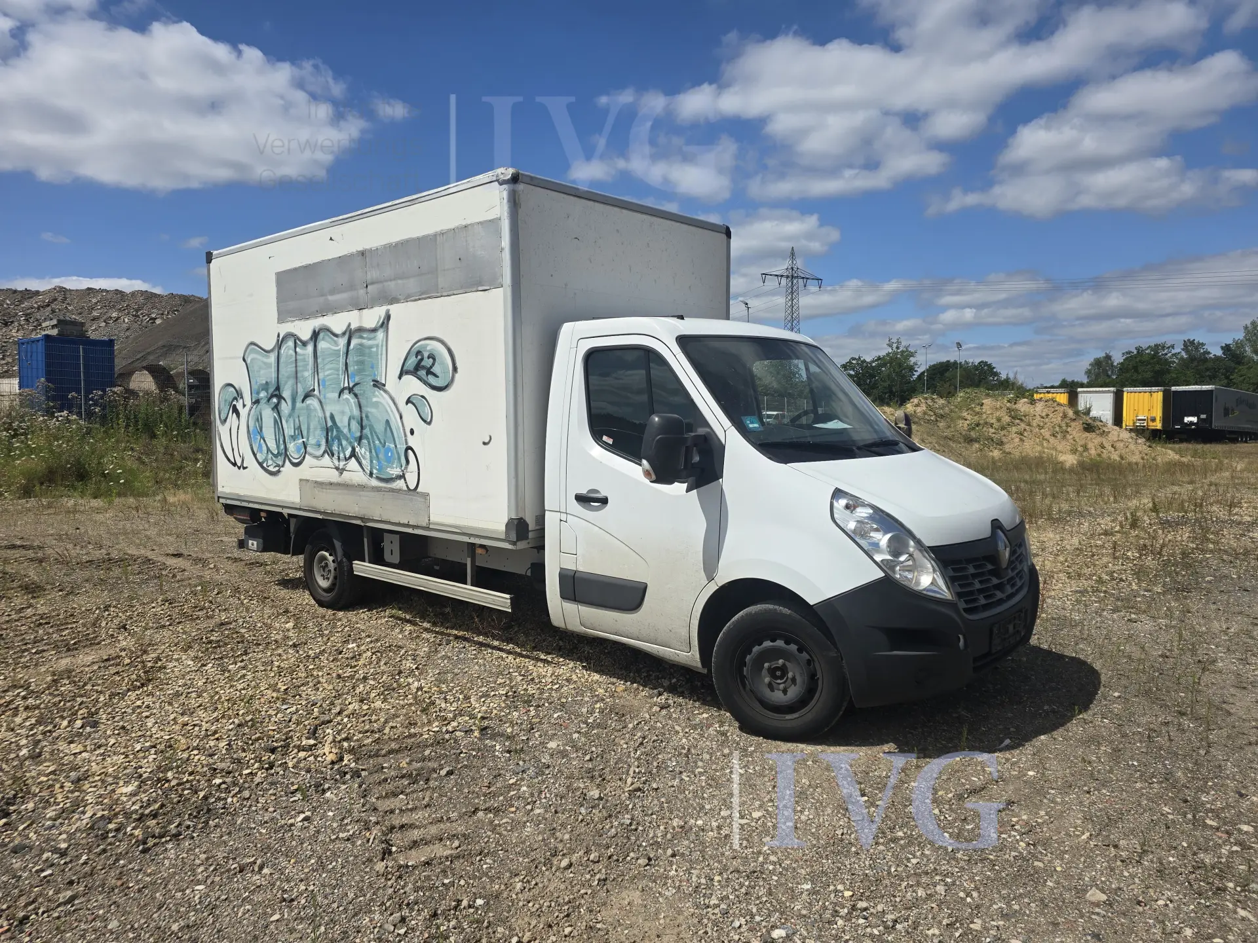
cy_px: 472
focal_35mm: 23
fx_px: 836
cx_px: 629
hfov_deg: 73.9
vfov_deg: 58.9
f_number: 1.7
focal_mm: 6.3
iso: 12
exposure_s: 1/1632
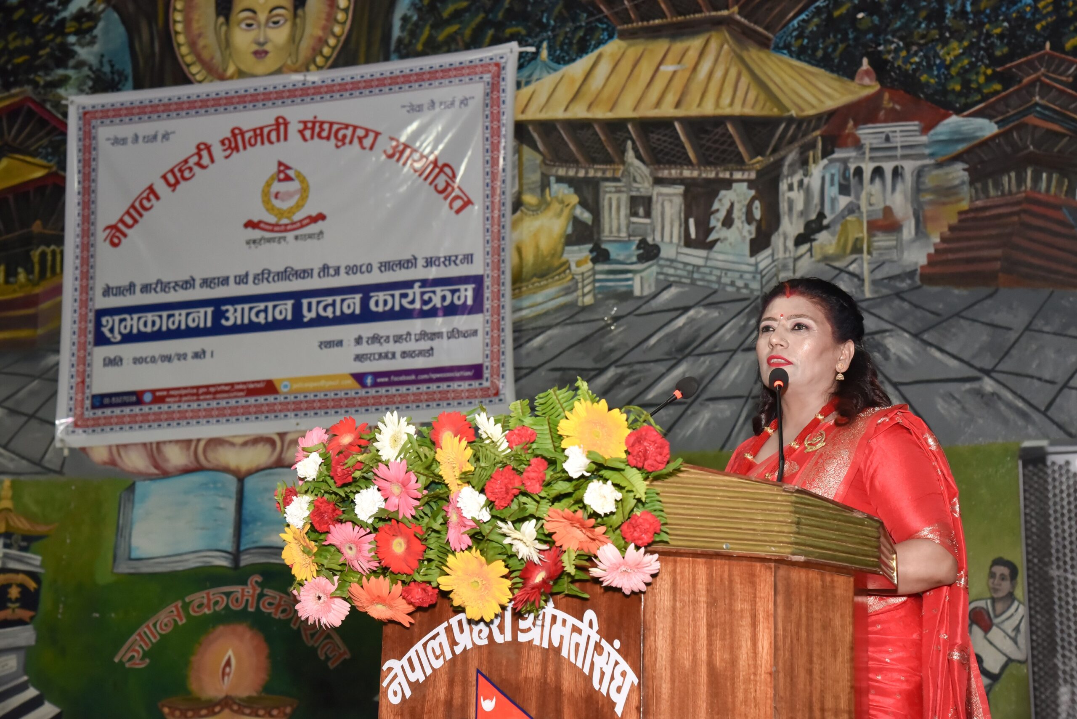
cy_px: 360
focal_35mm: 65
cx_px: 538
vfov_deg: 20.9
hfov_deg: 30.9
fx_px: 1945
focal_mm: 65
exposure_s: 1/250
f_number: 8
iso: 2000
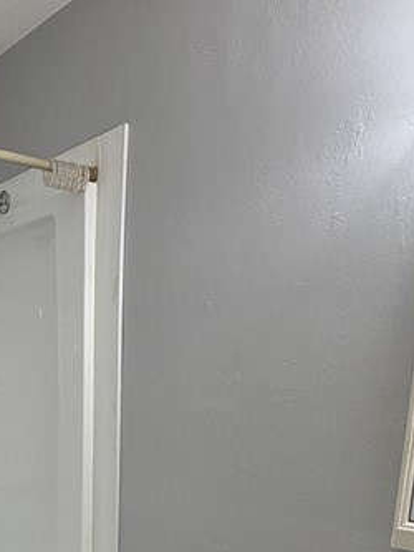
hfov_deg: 32.3
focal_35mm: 43
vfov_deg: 37.8
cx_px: 58
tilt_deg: -15.9
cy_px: 583
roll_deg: +0.2
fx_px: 685
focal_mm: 2.22
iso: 200
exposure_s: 1/120
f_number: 2.2
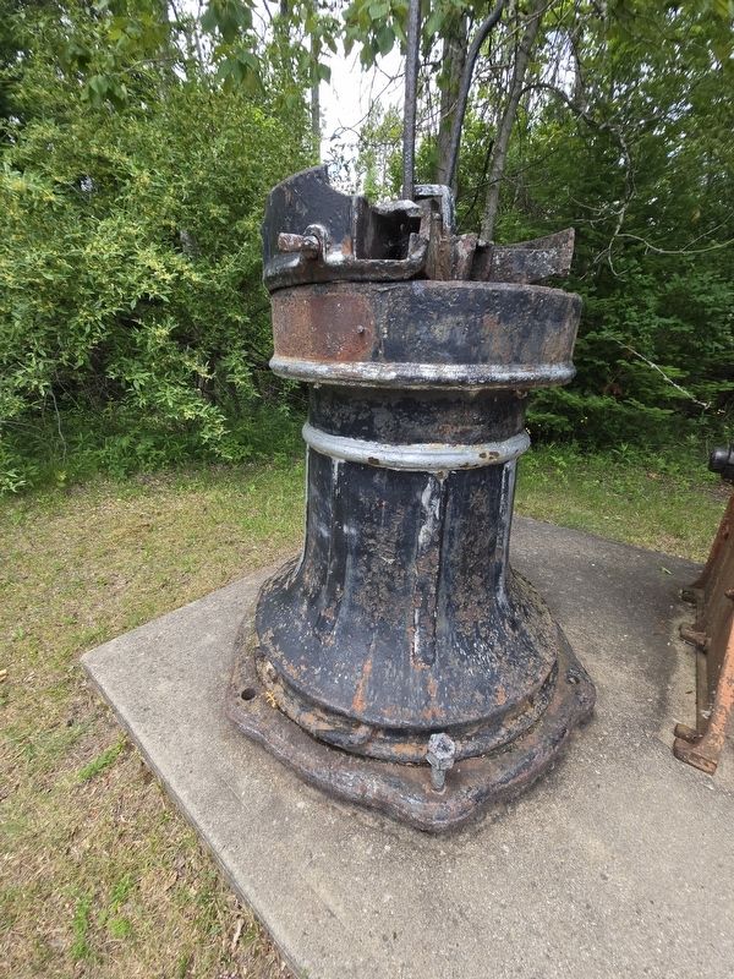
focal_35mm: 13
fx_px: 368
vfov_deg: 106.2
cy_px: 490
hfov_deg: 89.9
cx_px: 367
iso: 50
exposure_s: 1/571
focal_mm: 2.2
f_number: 2.2
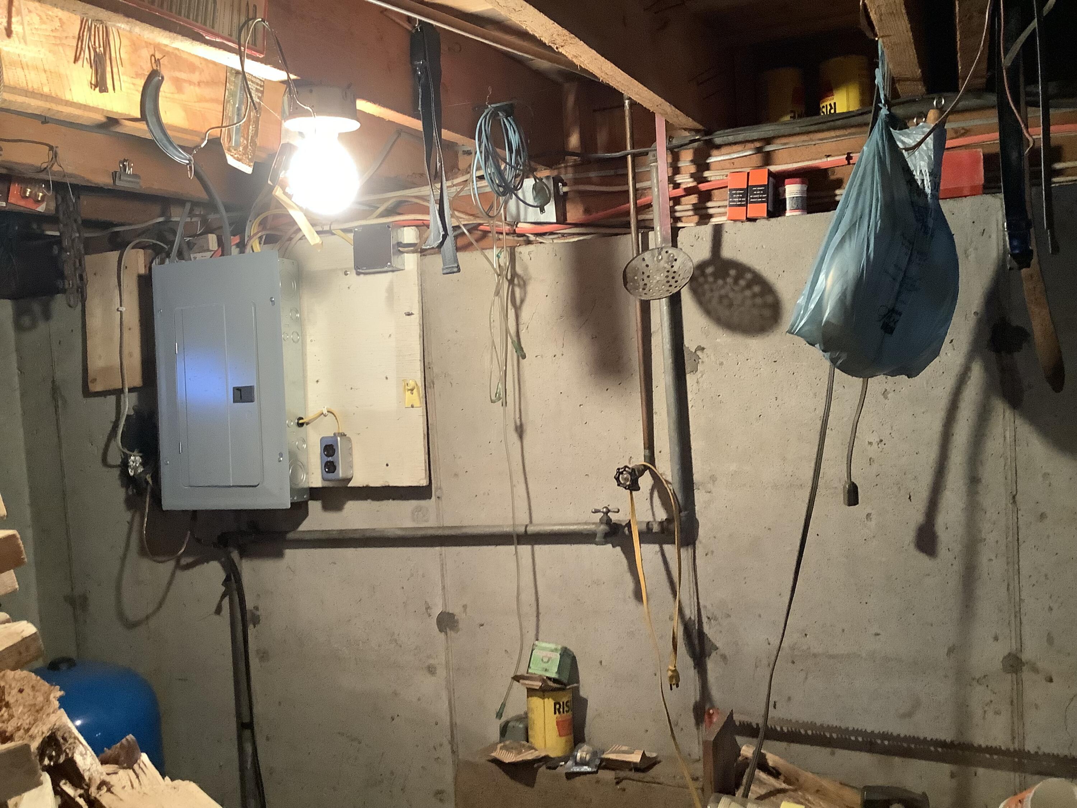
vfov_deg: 45.4
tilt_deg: -3.9
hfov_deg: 58.4
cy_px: 404
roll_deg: +2.6
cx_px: 538
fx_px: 964
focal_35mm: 31
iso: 320
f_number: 2.4
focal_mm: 3.3
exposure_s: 1/40
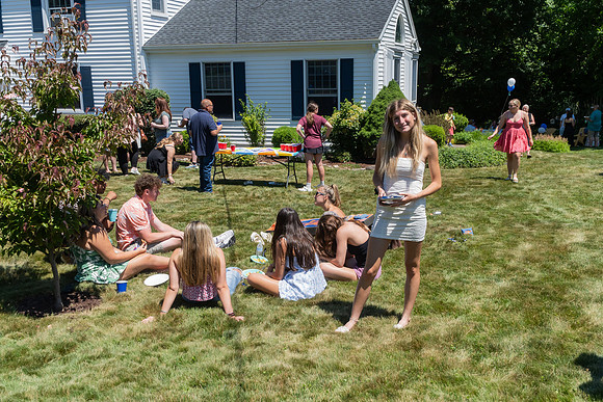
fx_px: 578
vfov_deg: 38.4
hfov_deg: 55.1
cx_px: 302
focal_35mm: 34
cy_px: 201
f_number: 8
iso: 640
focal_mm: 23
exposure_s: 1/1000
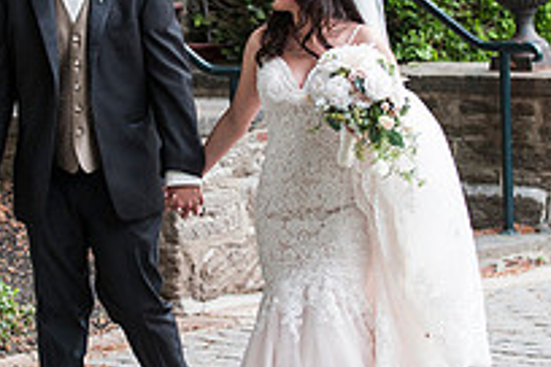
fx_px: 3046
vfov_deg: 6.9
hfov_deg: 10.3
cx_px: 170
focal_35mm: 199
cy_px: 108
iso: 800
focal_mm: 70
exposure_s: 1/1250
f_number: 4
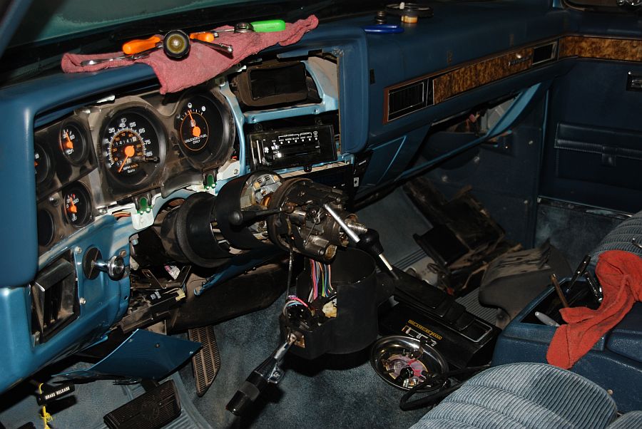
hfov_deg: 42.3
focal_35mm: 46
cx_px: 321
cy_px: 214
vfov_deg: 29.0
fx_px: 830
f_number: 4.5
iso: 200
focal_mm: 31
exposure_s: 1/125
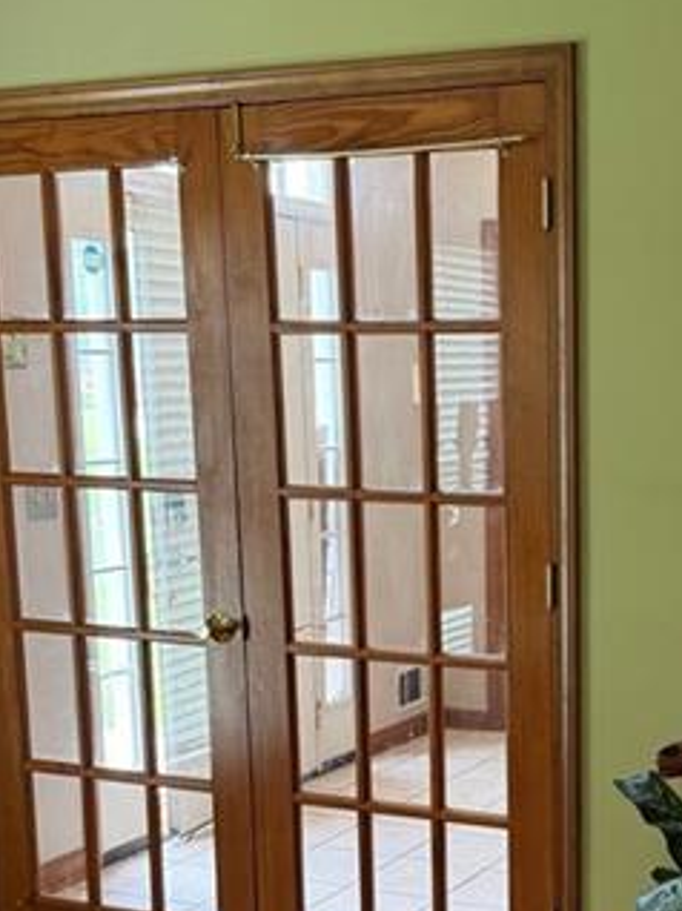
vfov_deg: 32.7
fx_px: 1526
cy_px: 667
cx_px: 590
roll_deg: -0.8
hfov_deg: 24.6
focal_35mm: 58
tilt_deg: -8.2
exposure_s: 1/60
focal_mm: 6.76
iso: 320
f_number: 1.78
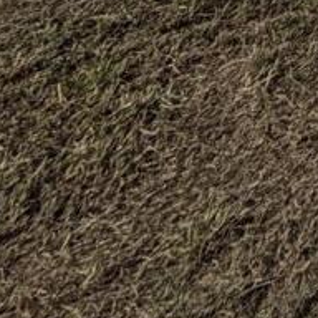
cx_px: 1232
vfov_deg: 8.2
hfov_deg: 8.3
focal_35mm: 129
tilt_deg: +14.2
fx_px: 1341
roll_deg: -1.2
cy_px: -923
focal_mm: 2.22
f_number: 2.2
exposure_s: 1/853
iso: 20
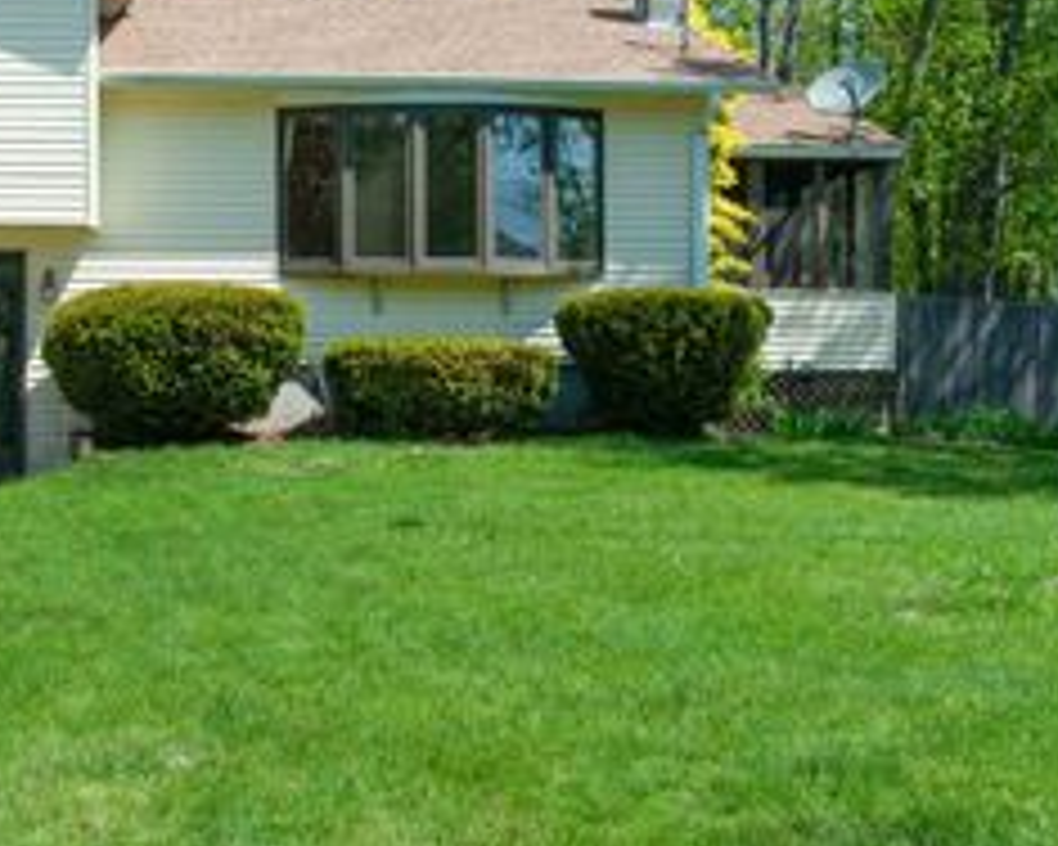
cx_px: 189
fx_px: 1315
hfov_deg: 41.6
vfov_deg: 35.2
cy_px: 250
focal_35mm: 42
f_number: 11
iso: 200
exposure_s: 1/250
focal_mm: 14
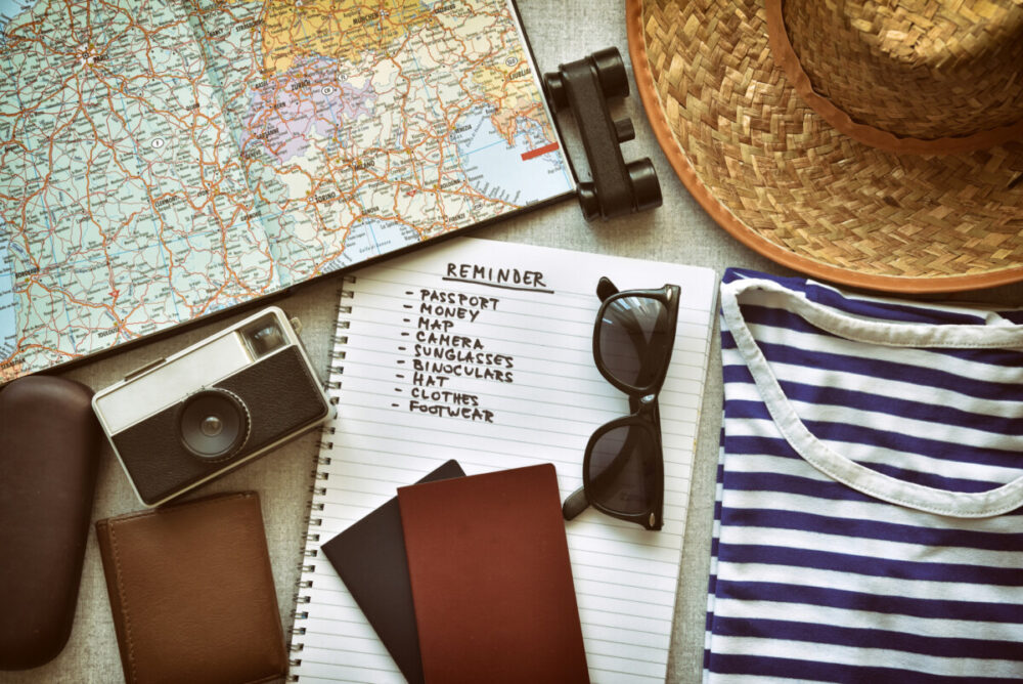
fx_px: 1564
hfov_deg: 36.2
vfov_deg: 24.7
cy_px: 342
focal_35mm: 55
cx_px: 512
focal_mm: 55
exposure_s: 1/160
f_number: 6.3
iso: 800
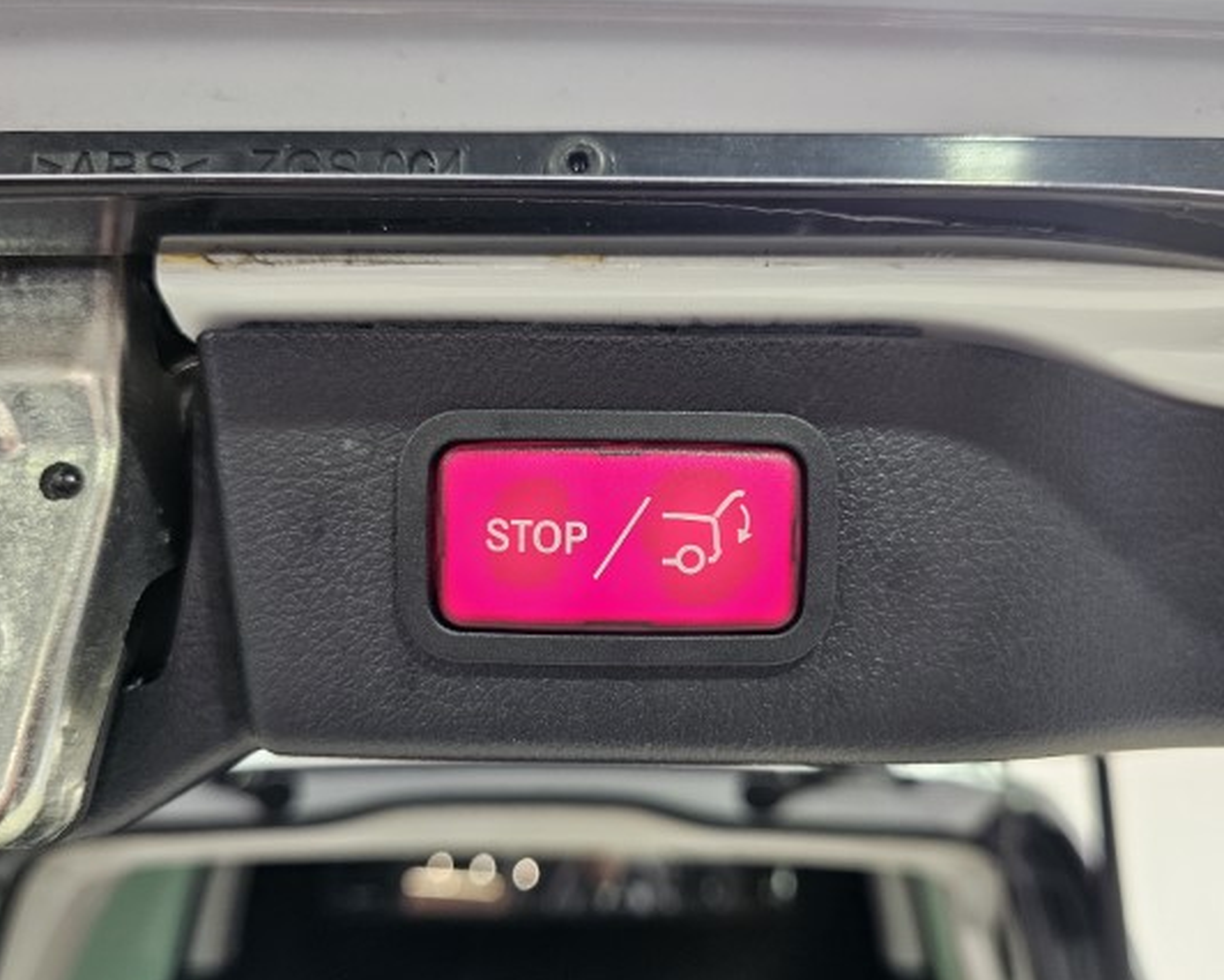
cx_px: 605
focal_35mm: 27
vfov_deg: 53.2
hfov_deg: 64.0
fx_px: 978
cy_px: 525
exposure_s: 1/100
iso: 250
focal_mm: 6.3
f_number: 1.7
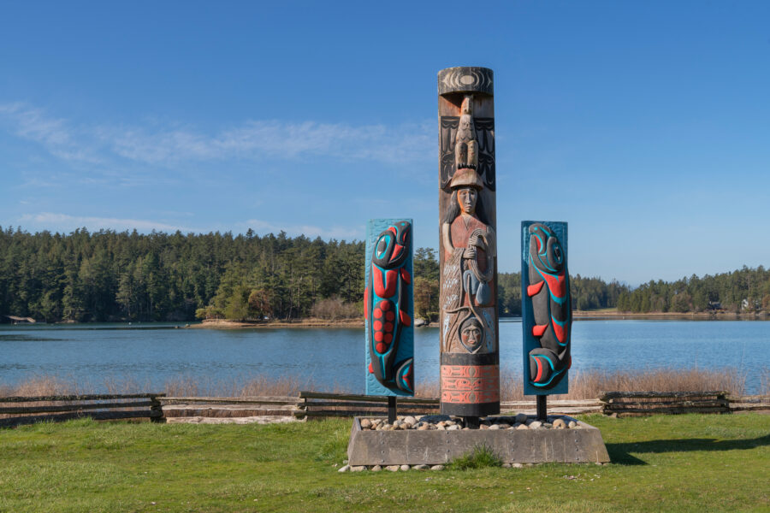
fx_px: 1027
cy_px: 256
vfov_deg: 28.1
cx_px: 385
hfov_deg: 41.1
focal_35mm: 48
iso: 100
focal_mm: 48
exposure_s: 1/250
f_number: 11
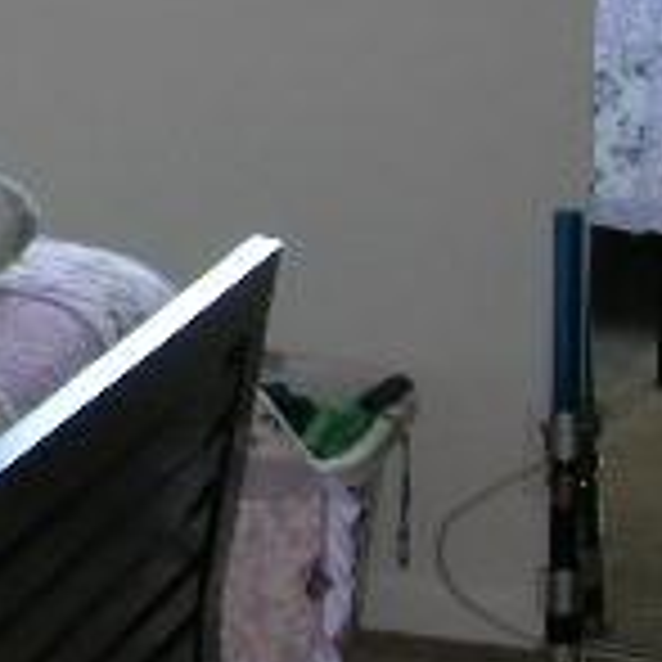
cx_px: -450
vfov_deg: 10.6
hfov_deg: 10.3
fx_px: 3505
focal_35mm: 162
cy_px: -90
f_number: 3.1
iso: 50
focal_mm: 7
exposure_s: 1/30
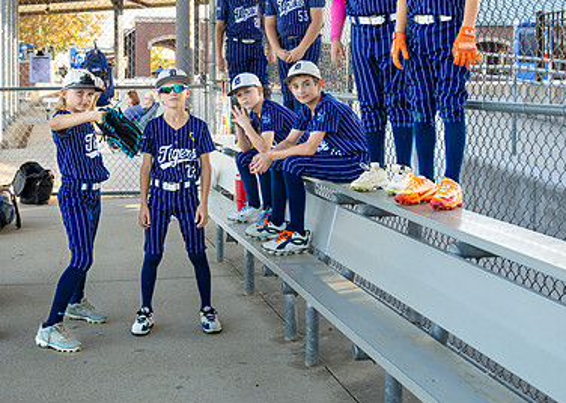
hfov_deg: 31.1
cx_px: 206
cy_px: 121
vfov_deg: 22.4
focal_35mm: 63
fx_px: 1012
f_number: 4.5
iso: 400
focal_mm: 35.7
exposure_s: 1/320
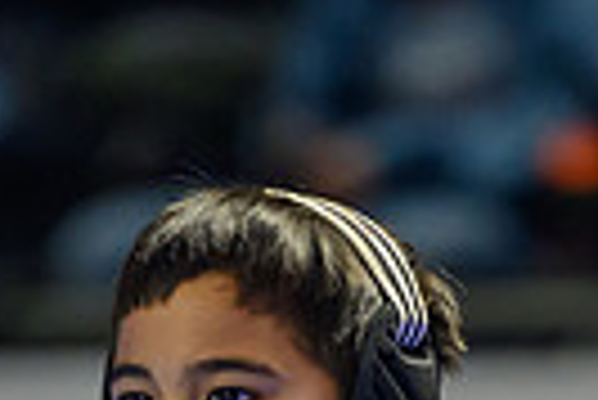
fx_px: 18275
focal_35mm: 1099
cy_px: 999
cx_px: 278
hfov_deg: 1.9
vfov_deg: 1.3
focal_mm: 200
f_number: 2.8
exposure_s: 1/800
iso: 4500
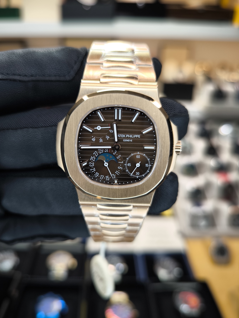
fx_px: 249
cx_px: 115
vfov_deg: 65.3
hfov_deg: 51.3
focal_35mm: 27
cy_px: 165
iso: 50
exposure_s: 1/100
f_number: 1.9
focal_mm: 6.92
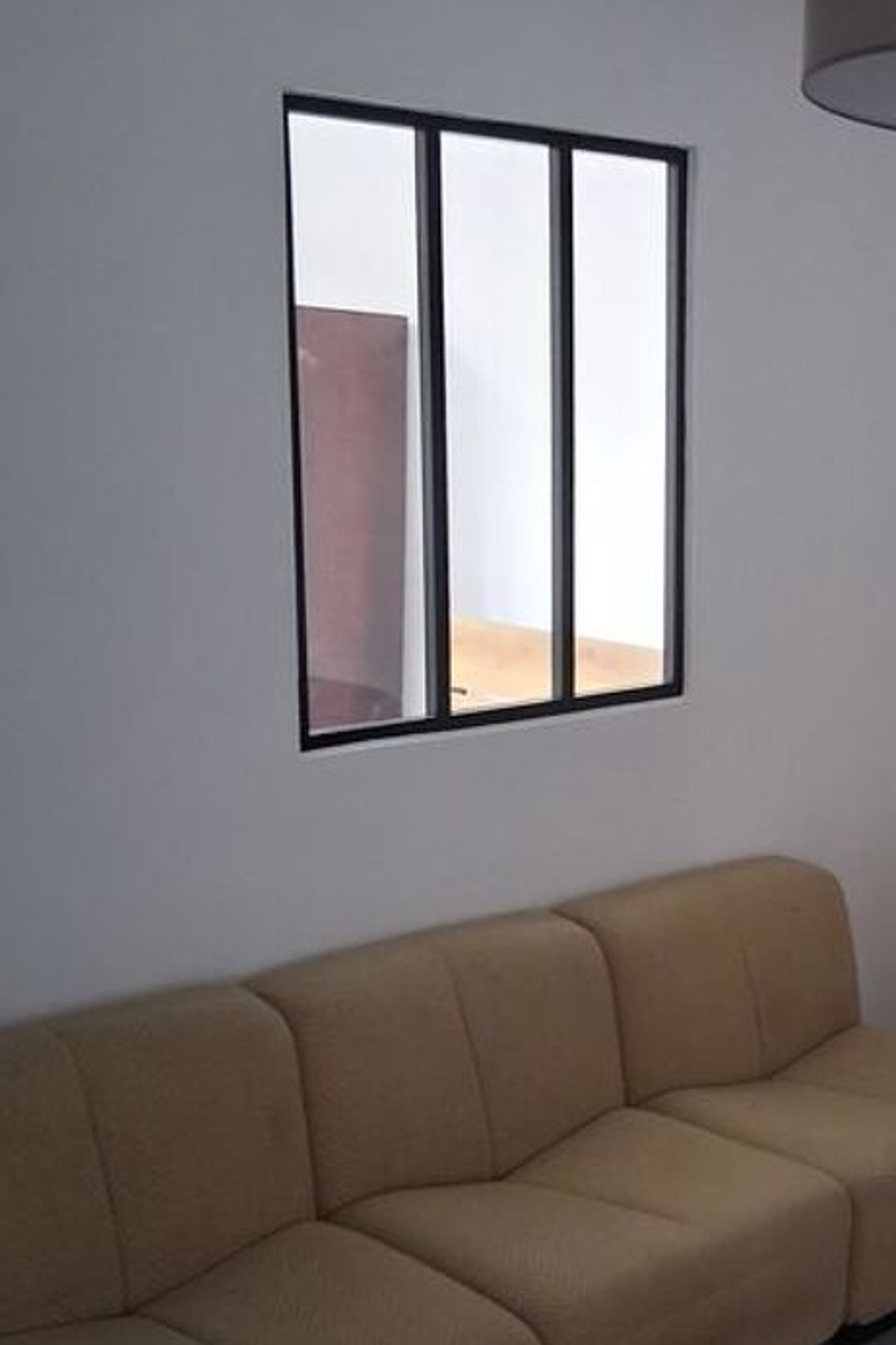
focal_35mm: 52
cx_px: 873
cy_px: 721
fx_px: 1941
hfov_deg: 24.9
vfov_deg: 38.2
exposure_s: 1/50
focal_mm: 3.98
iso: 500
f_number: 1.8
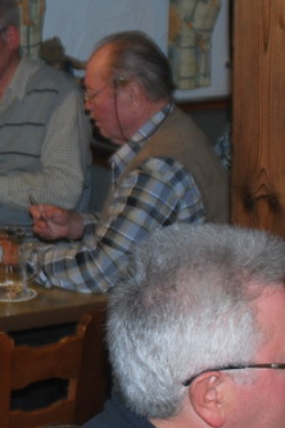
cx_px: -21
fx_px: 1496
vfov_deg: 16.3
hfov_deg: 10.8
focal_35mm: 126
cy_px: 202
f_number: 4
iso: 200
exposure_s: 1/60
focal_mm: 28
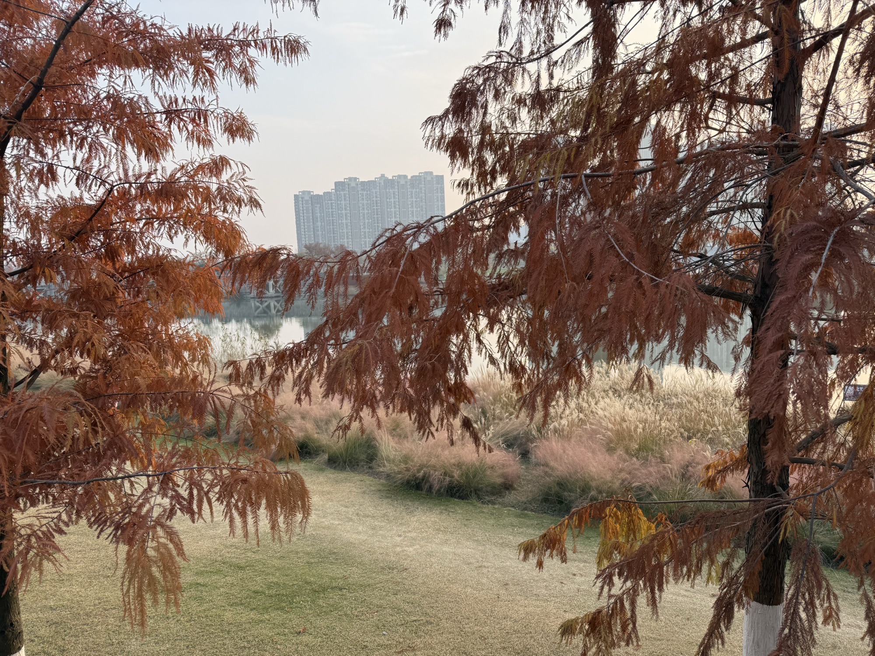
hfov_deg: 71.6
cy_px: 328
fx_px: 607
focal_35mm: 24
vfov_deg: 56.8
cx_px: 438
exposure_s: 1/979
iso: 100
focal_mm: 6.76
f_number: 1.78
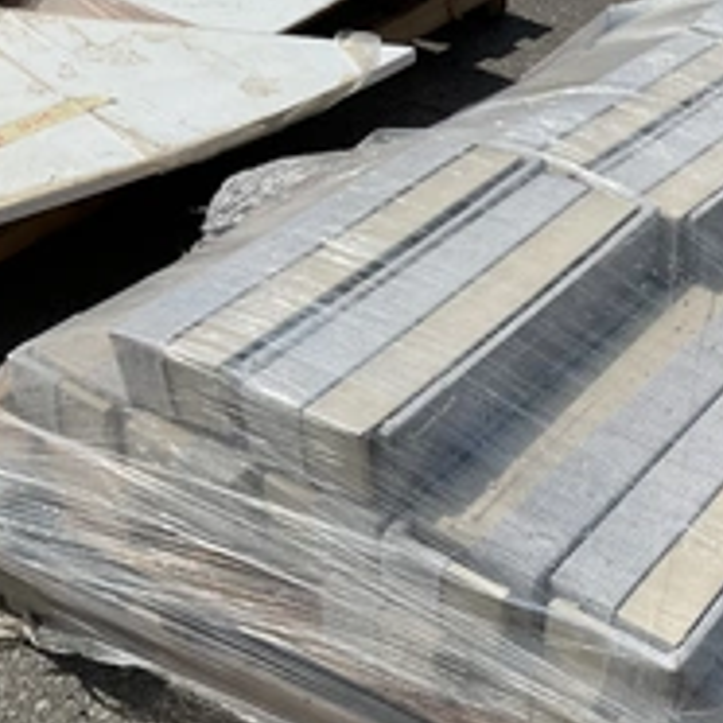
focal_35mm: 55
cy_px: 509
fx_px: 1300
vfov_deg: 30.7
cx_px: 626
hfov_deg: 30.0
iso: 25
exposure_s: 1/3788
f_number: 1.8
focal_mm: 3
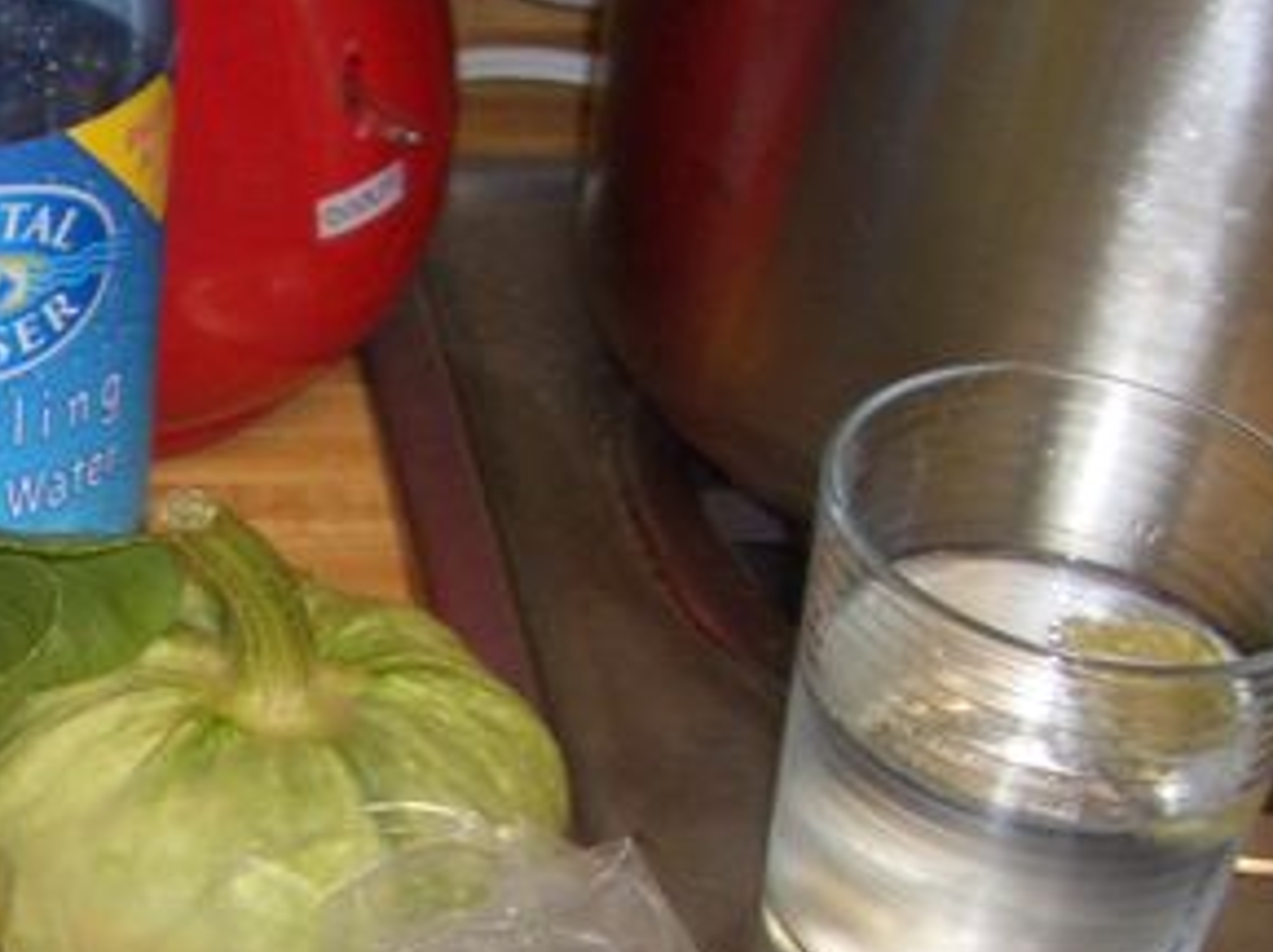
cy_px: 1243
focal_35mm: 97
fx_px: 3563
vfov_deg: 14.6
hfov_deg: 19.3
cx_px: -185
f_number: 2.6
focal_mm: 5.8
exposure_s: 1/60
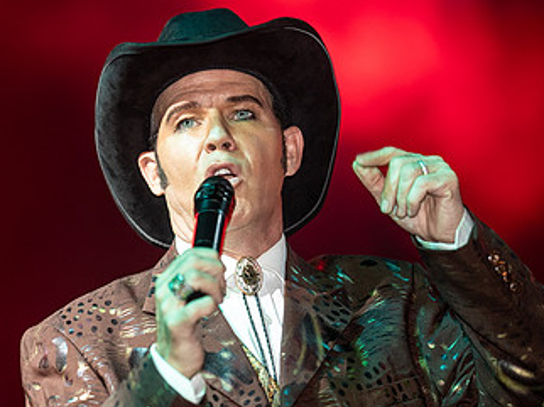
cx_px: 79
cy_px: 274
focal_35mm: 234
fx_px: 3675
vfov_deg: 6.3
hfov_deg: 8.4
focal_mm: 135
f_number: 1.8
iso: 500
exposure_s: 1/250
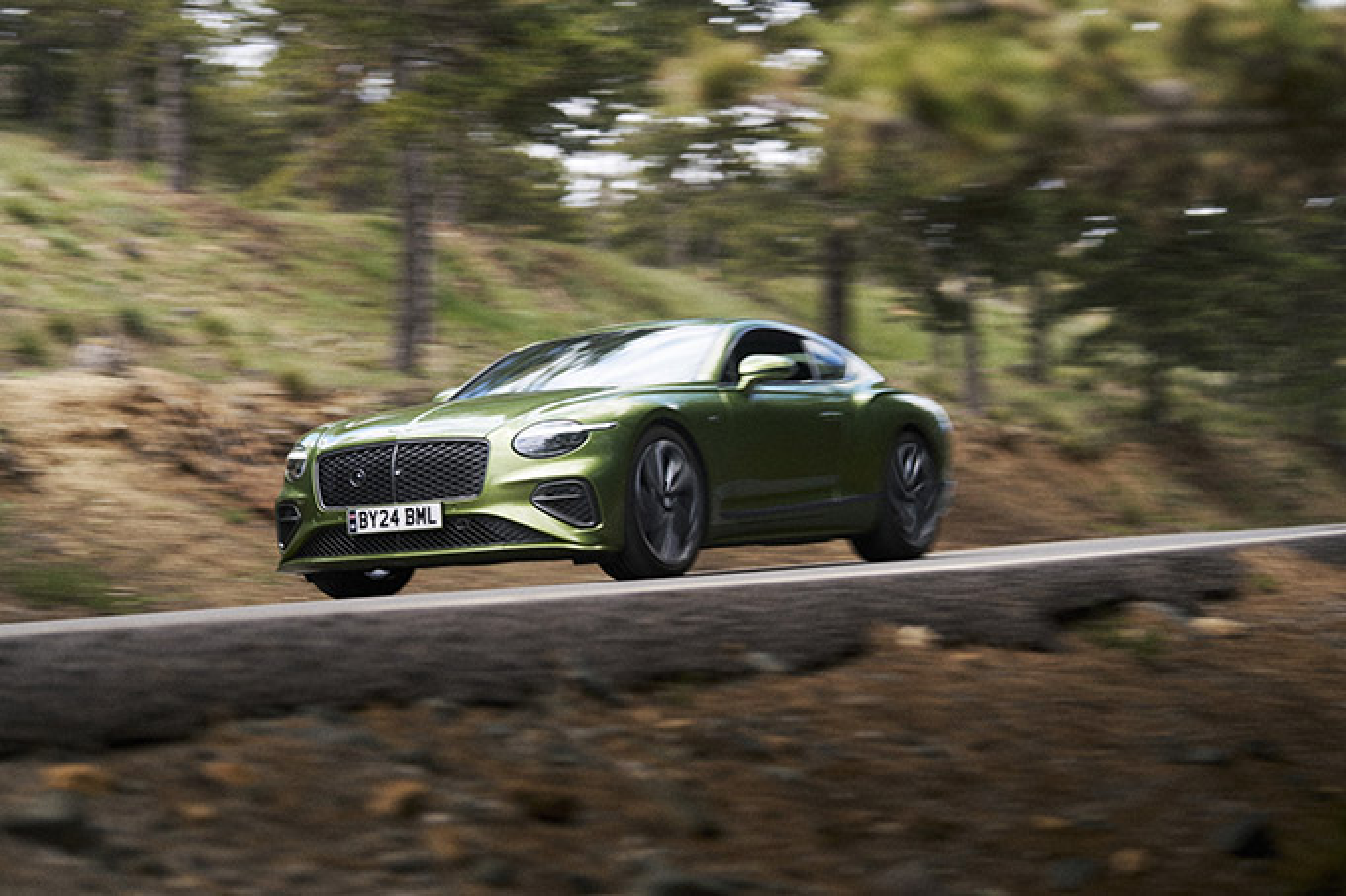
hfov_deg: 28.8
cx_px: 673
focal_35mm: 70
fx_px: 2616
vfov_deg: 19.4
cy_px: 448
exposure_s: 1/80
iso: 100
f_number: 2.8
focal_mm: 70
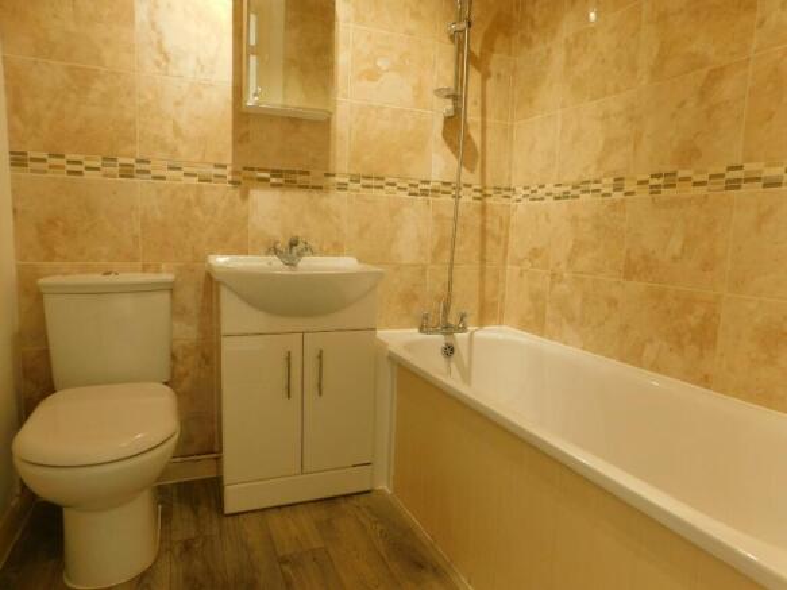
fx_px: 523
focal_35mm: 23
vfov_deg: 58.9
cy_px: 295
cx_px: 394
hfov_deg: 73.9
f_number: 3
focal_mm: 4
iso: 220
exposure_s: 1/30
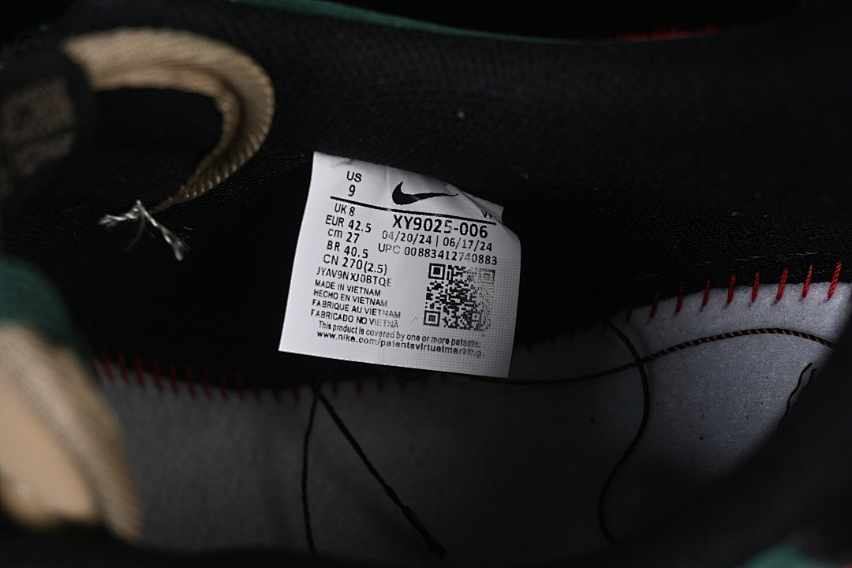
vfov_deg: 18.2
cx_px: 426
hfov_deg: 27.0
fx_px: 1775
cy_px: 284
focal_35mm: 75
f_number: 6.3
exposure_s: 1/60
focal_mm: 50
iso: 160
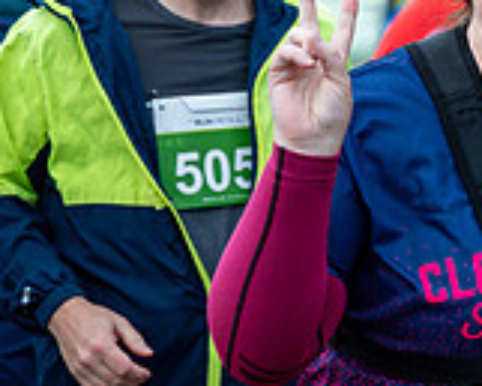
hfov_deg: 8.0
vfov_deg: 6.6
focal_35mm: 236
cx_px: 760
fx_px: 3369
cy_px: 163
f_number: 2.8
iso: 560
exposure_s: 1/1250
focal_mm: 70
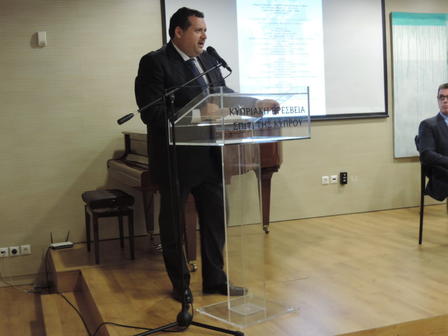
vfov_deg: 30.9
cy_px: 168
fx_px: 608
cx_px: 224
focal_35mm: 47
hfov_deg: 40.4
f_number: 3.5
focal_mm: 8.3
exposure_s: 1/15
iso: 400
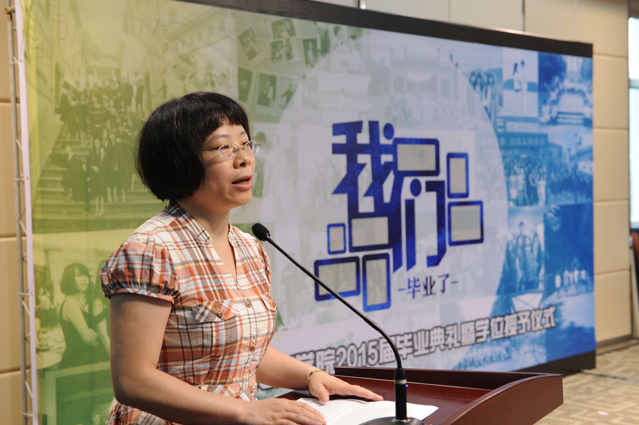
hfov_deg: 38.2
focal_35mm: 52
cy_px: 220
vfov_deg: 26.0
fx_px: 922
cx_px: 322
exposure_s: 1/50
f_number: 4.5
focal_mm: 50
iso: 400
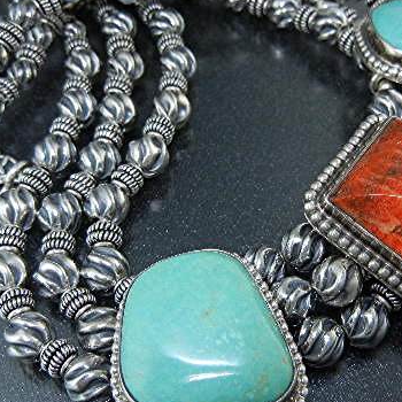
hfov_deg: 31.0
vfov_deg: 31.1
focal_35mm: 55
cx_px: 235
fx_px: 723
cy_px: 199
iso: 200
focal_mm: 6.2
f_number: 3.6
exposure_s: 1/30
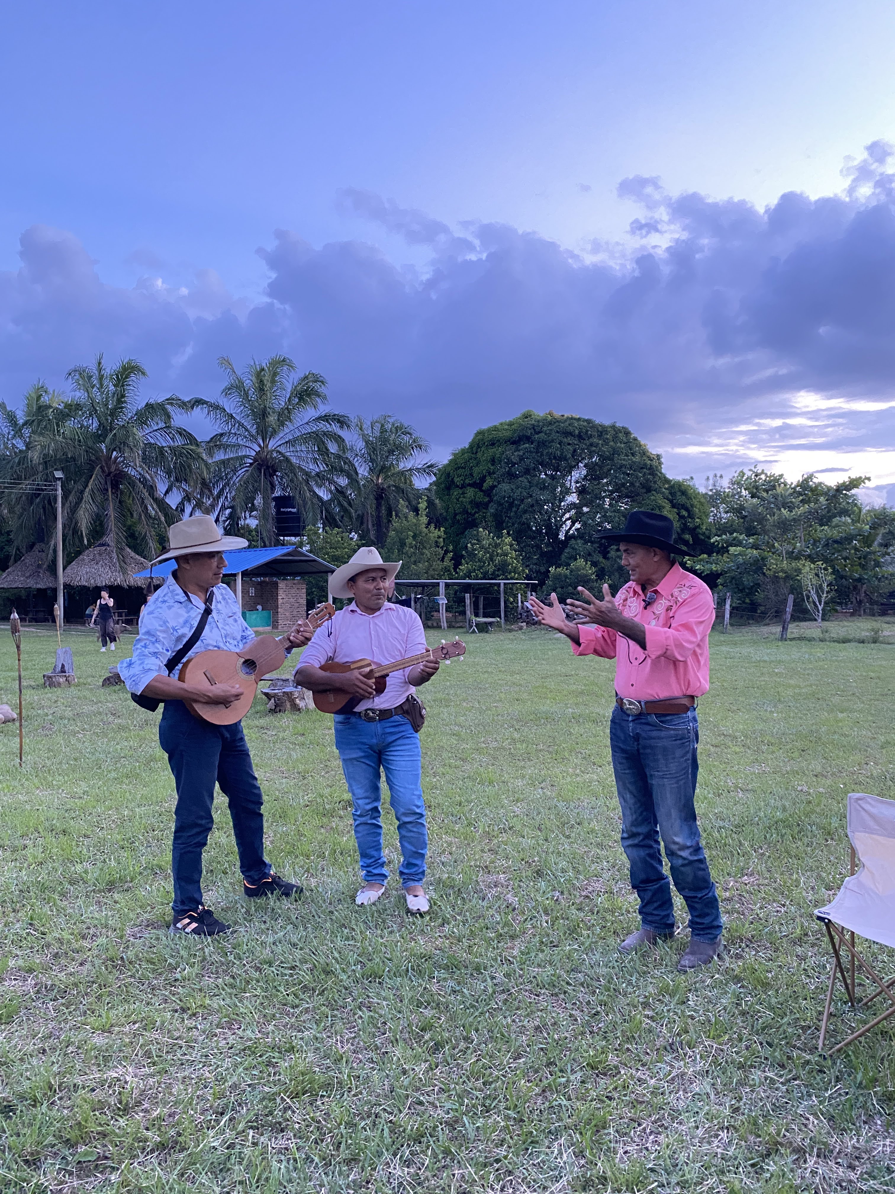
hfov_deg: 53.1
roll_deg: +0.2
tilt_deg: +0.7
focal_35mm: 26
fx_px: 896
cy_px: 597
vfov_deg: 67.3
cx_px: 448
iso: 500
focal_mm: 4.25
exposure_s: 1/40
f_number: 1.8
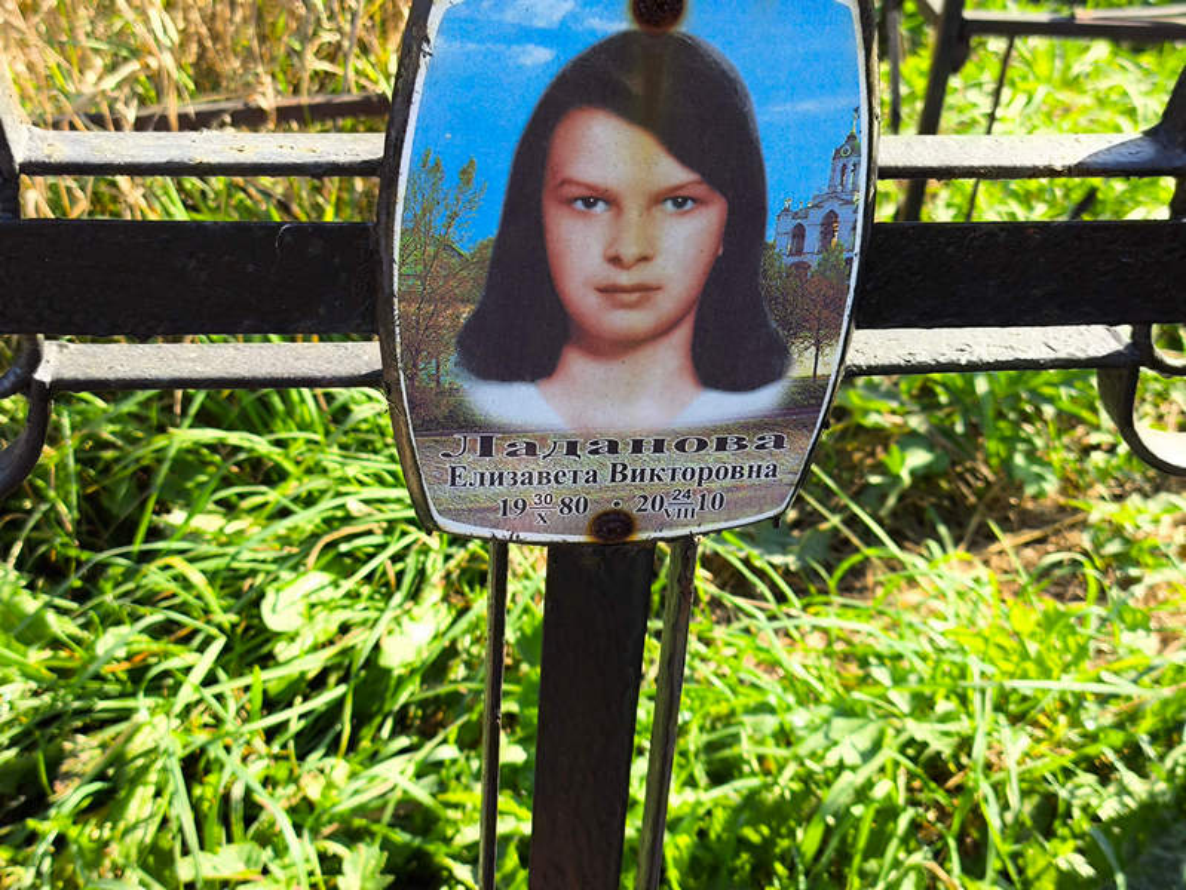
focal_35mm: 50
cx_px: 593
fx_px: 1714
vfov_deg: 29.1
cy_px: 445
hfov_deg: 38.2
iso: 50
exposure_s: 1/369
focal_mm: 4.71
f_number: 1.7
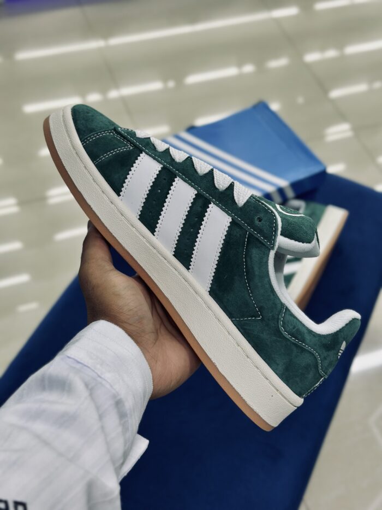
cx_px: 191
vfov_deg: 39.7
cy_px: 255
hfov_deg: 30.3
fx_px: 706
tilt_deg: -51.7
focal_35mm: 48
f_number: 1.78
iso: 64
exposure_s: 1/126
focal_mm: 6.86
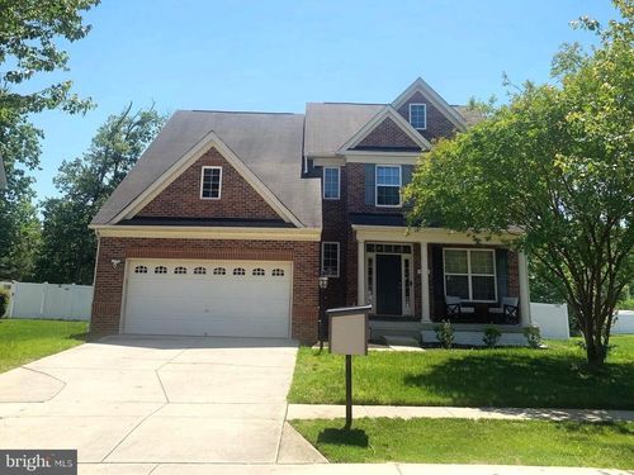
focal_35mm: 26
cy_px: 238
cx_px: 317
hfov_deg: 67.3
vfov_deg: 53.1
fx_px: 476
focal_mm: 4.25
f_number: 1.8
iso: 25
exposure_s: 1/2160
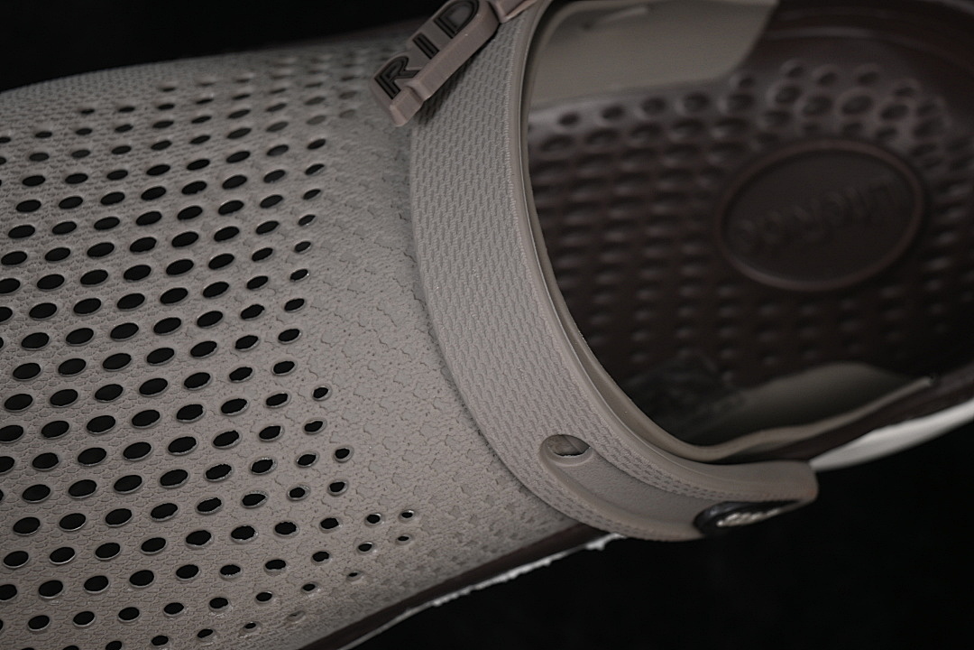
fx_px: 2029
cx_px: 487
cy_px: 325
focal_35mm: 75
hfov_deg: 27.0
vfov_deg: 18.2
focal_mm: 50
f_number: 7.1
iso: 160
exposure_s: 1/80
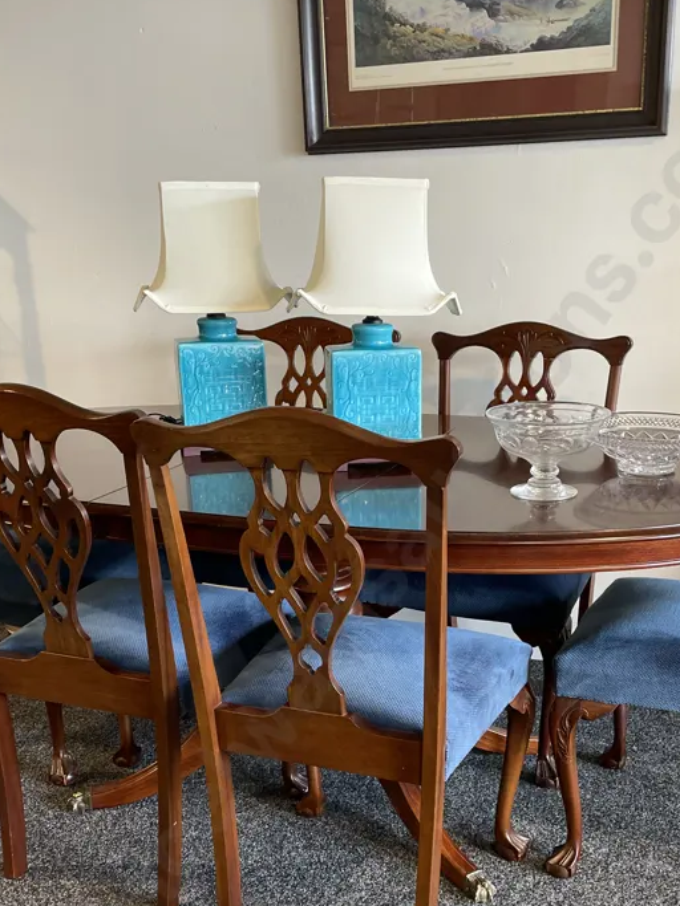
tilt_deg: -20.2
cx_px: 371
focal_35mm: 39
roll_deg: +1.7
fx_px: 1022
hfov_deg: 36.8
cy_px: 596
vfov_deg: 47.2
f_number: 1.6
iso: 125
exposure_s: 1/50
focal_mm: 4.2
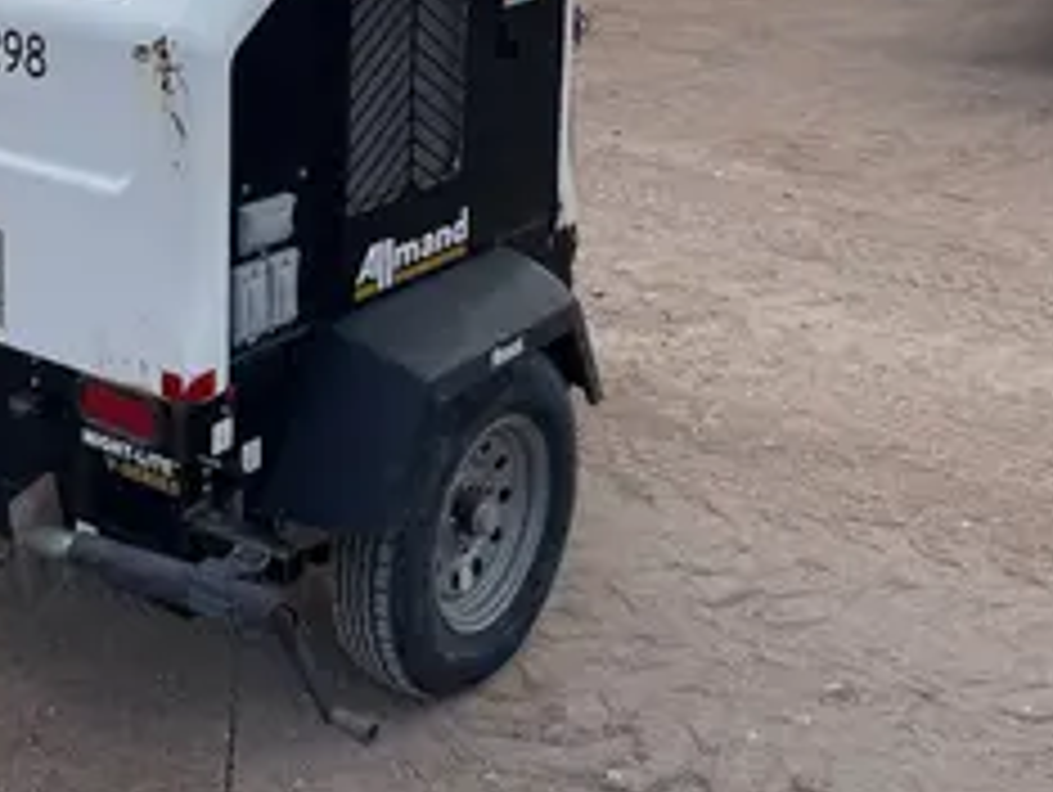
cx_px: 310
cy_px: -74
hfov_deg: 31.3
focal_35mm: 61
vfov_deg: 22.7
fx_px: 1857
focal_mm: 4.2
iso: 32
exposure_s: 1/3731
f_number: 1.6
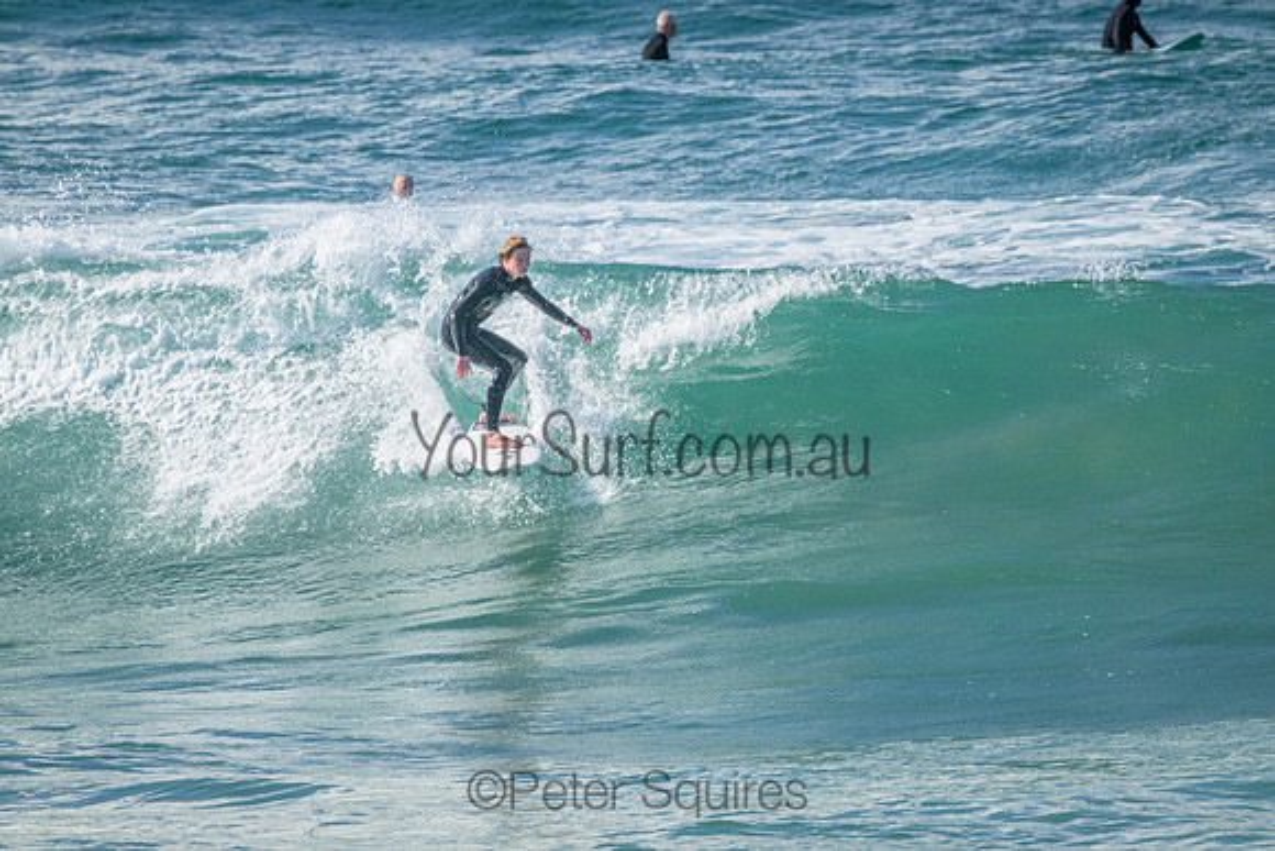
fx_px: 28339
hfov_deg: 2.6
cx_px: 638
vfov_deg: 1.7
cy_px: 426
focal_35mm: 800
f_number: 11
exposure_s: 1/1600
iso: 2800
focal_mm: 800
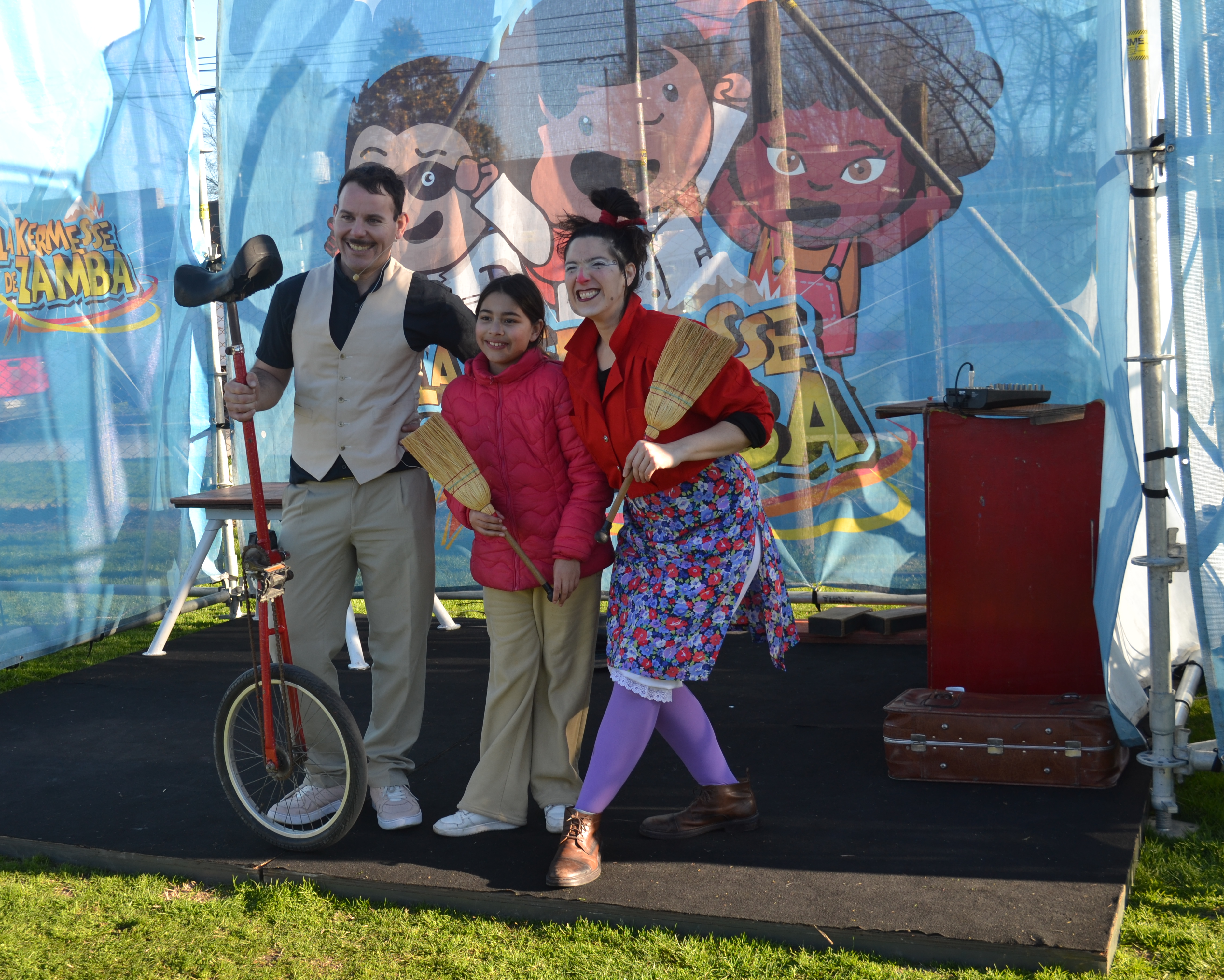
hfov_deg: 39.7
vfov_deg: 32.4
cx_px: 476
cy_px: 488
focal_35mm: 47
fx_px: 1687
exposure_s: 1/125
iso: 100
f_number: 5.6
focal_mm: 27
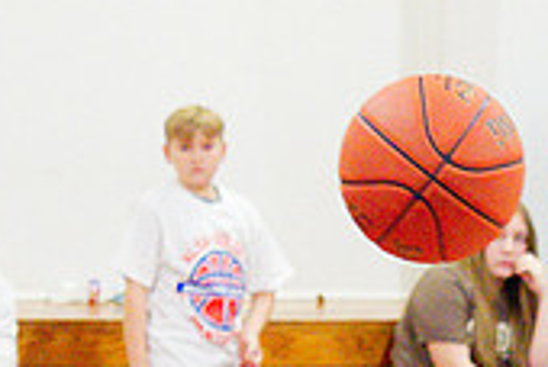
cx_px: 271
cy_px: 689
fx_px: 4331
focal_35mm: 284
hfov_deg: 7.2
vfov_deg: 4.8
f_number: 2.8
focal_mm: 40
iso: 3200
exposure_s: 1/500
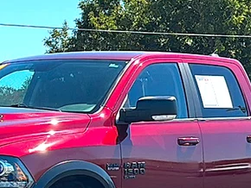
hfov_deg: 13.0
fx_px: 1103
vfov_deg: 9.7
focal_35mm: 152
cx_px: 95
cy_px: 170
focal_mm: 6.86
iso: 64
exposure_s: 1/2123
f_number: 1.78
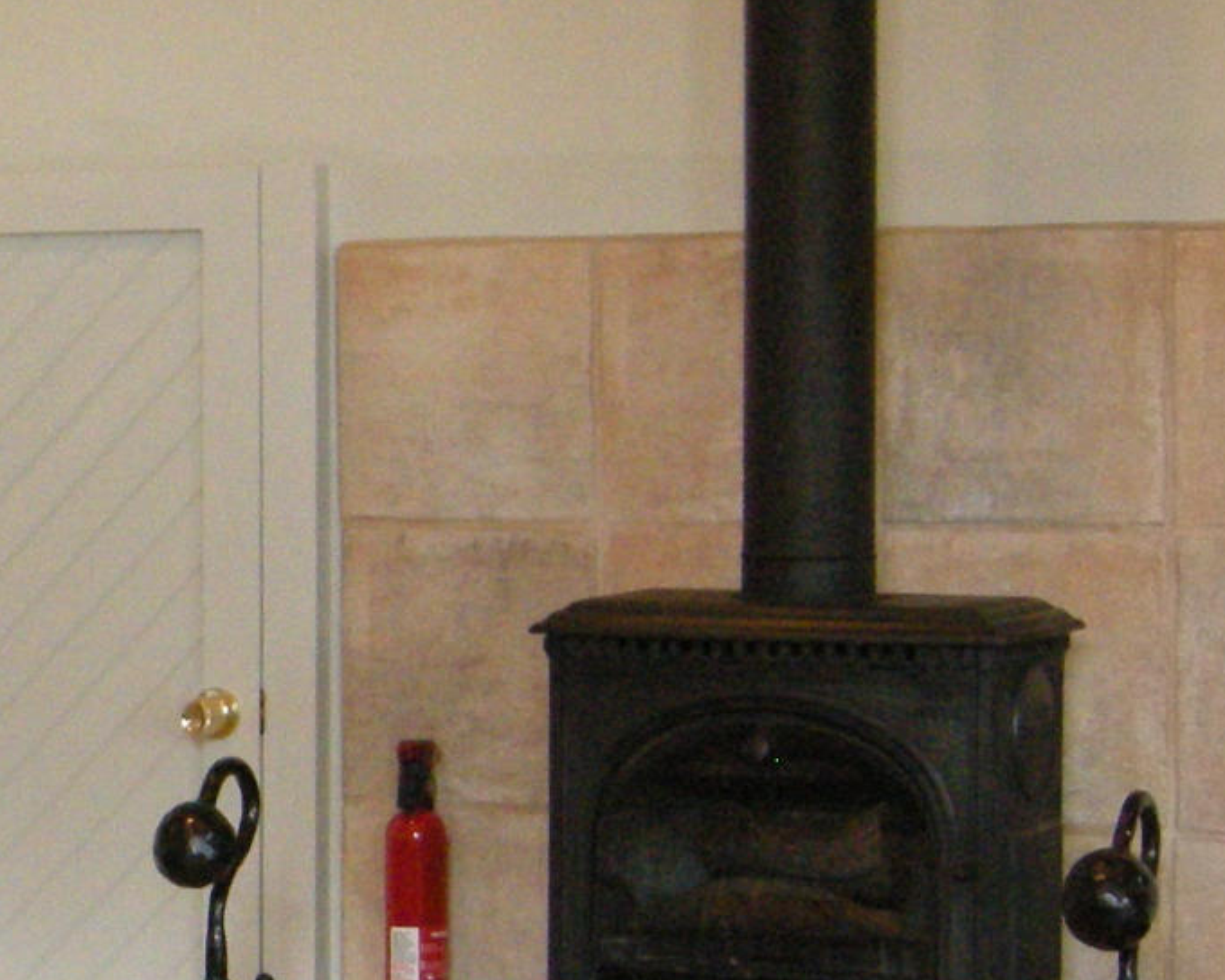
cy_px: 641
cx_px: -410
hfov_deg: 13.8
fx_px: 4858
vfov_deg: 11.5
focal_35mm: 134
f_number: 2.7
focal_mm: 7.5
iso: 400
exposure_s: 1/48.7
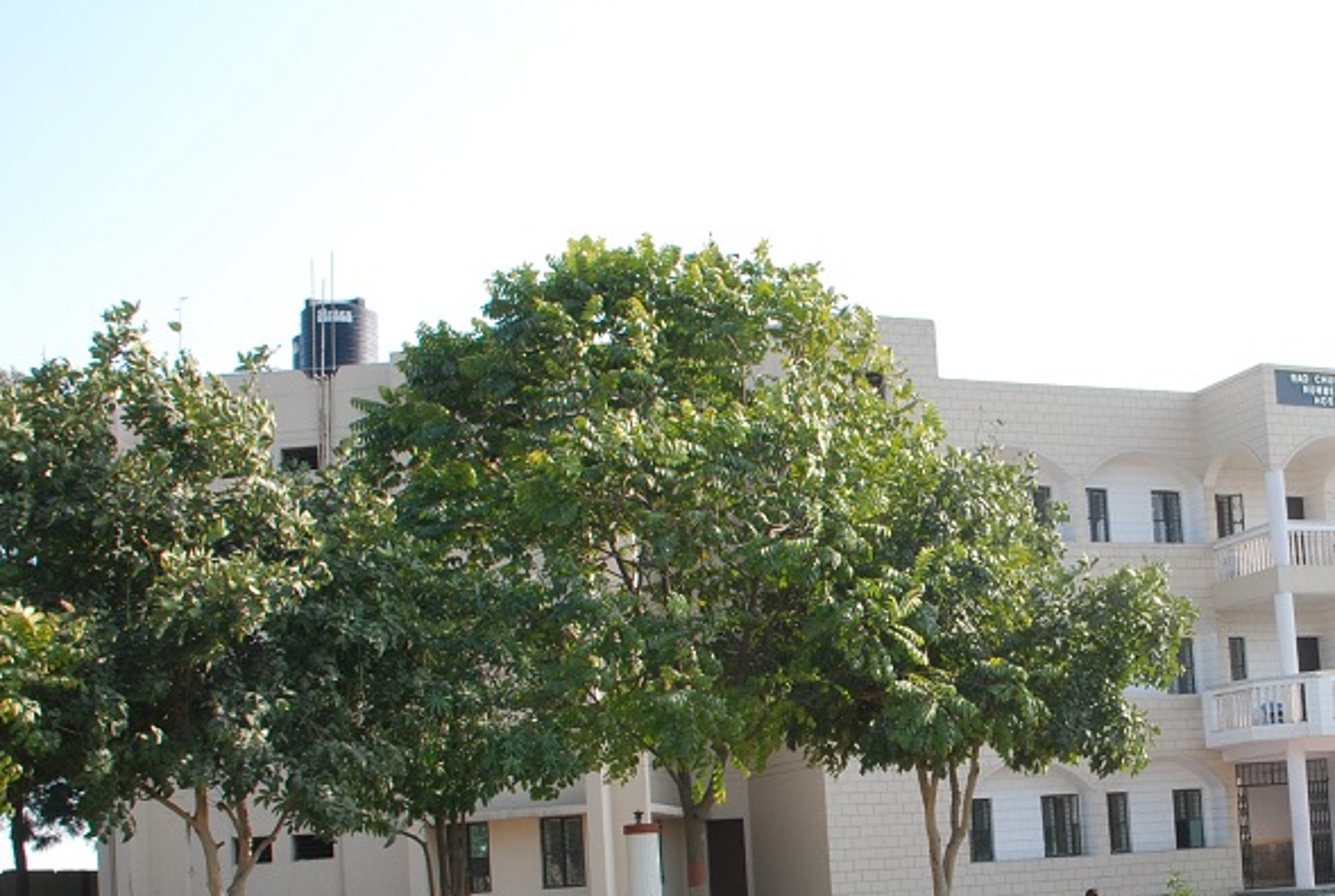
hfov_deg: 35.1
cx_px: 1058
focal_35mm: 55
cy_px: 685
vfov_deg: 24.4
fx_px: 2043
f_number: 13
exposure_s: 1/60
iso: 250
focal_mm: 20
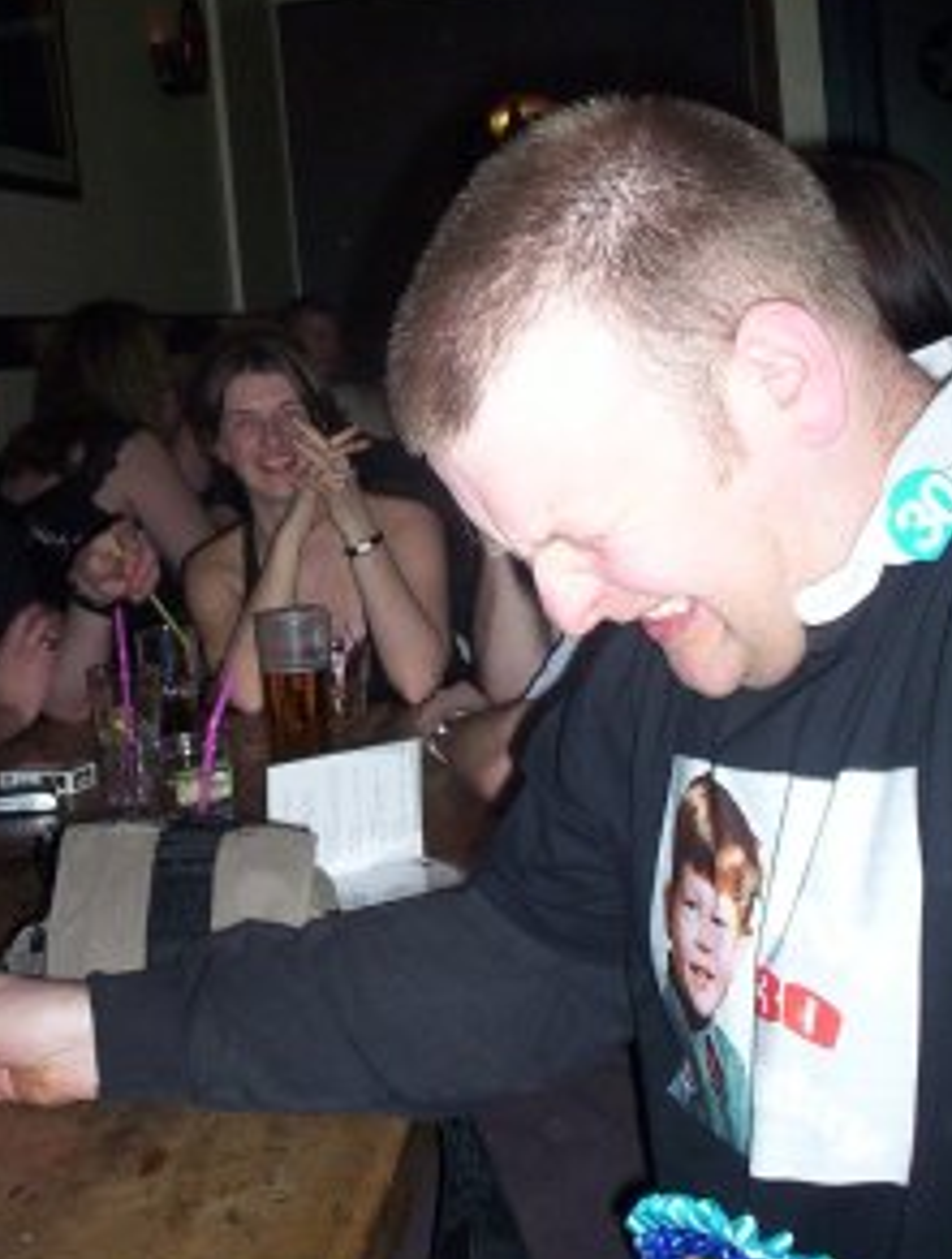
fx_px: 1896
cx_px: 349
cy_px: 526
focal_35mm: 52
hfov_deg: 28.1
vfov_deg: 36.6
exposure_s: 1/60
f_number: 4.5
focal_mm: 4.99
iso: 140
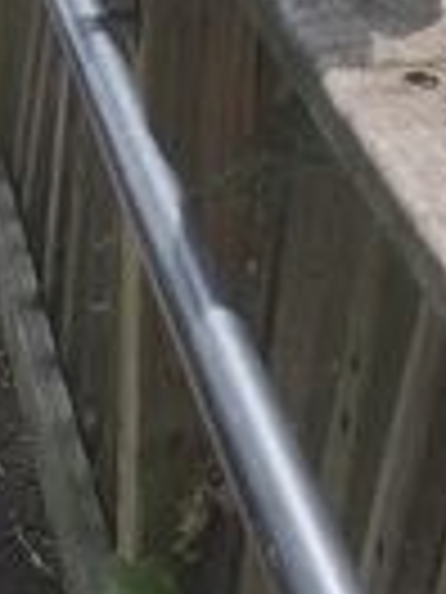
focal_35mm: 139
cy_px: 171
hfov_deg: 9.9
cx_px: -441
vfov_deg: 14.2
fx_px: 2388
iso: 80
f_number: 1.8
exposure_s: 1/4554
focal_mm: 5.4
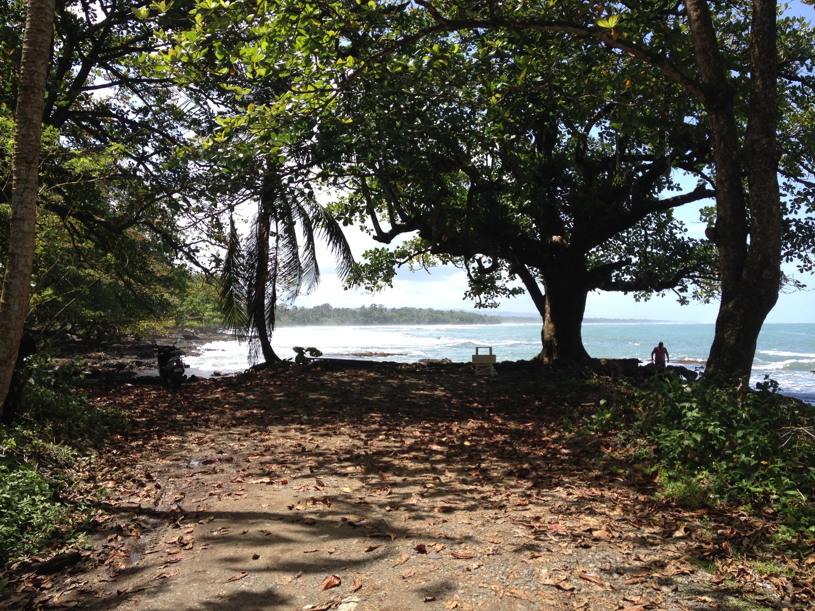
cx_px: 408
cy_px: 306
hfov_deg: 52.6
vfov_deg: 40.7
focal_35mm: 35
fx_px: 824
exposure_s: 1/935
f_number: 2.4
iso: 50
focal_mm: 4.28
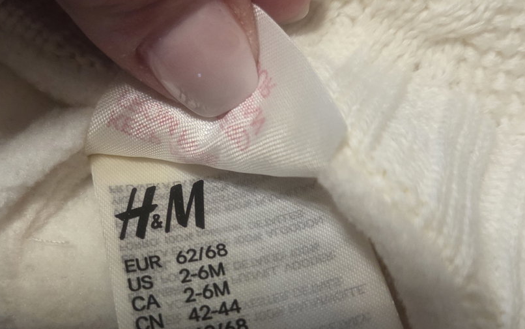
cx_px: 191
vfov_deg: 25.7
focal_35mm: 50
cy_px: 209
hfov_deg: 40.0
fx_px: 715
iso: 1600
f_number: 1.8
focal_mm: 5.4
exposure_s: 1/100
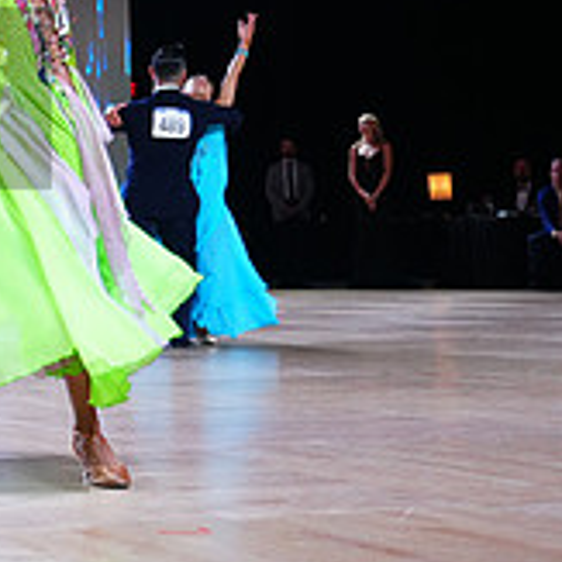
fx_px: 1947
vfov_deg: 16.3
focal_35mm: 106
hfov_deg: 15.0
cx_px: -324
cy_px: 98
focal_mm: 35
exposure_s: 1/500
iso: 1250
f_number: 4
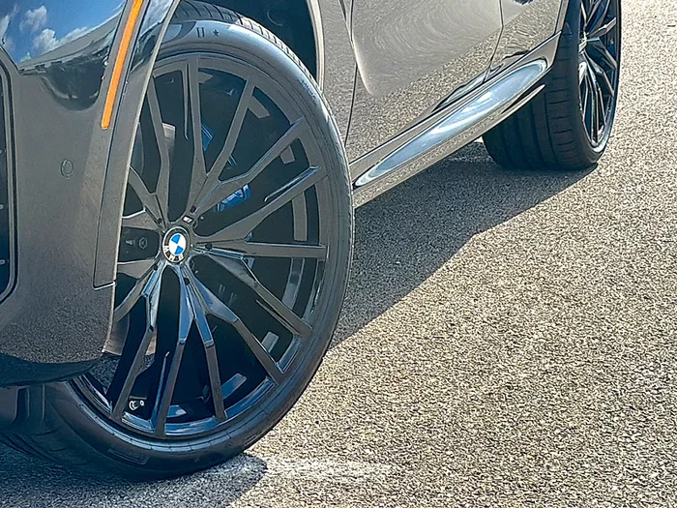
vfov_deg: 16.8
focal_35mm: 88
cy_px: 254
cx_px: 338
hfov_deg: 22.3
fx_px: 1721
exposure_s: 1/4219
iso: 80
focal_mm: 6.86
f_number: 1.78
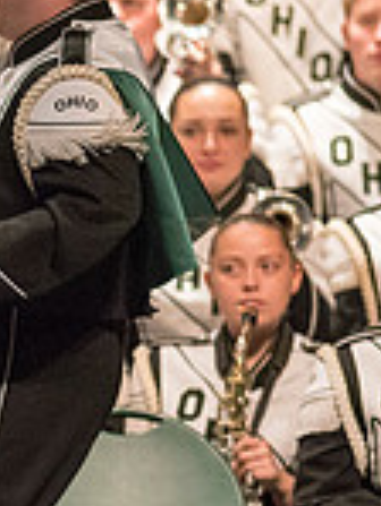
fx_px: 16457
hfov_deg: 1.3
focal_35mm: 1123
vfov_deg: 1.8
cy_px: 355
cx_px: -333
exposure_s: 1/500
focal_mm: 300
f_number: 2.8
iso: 4000
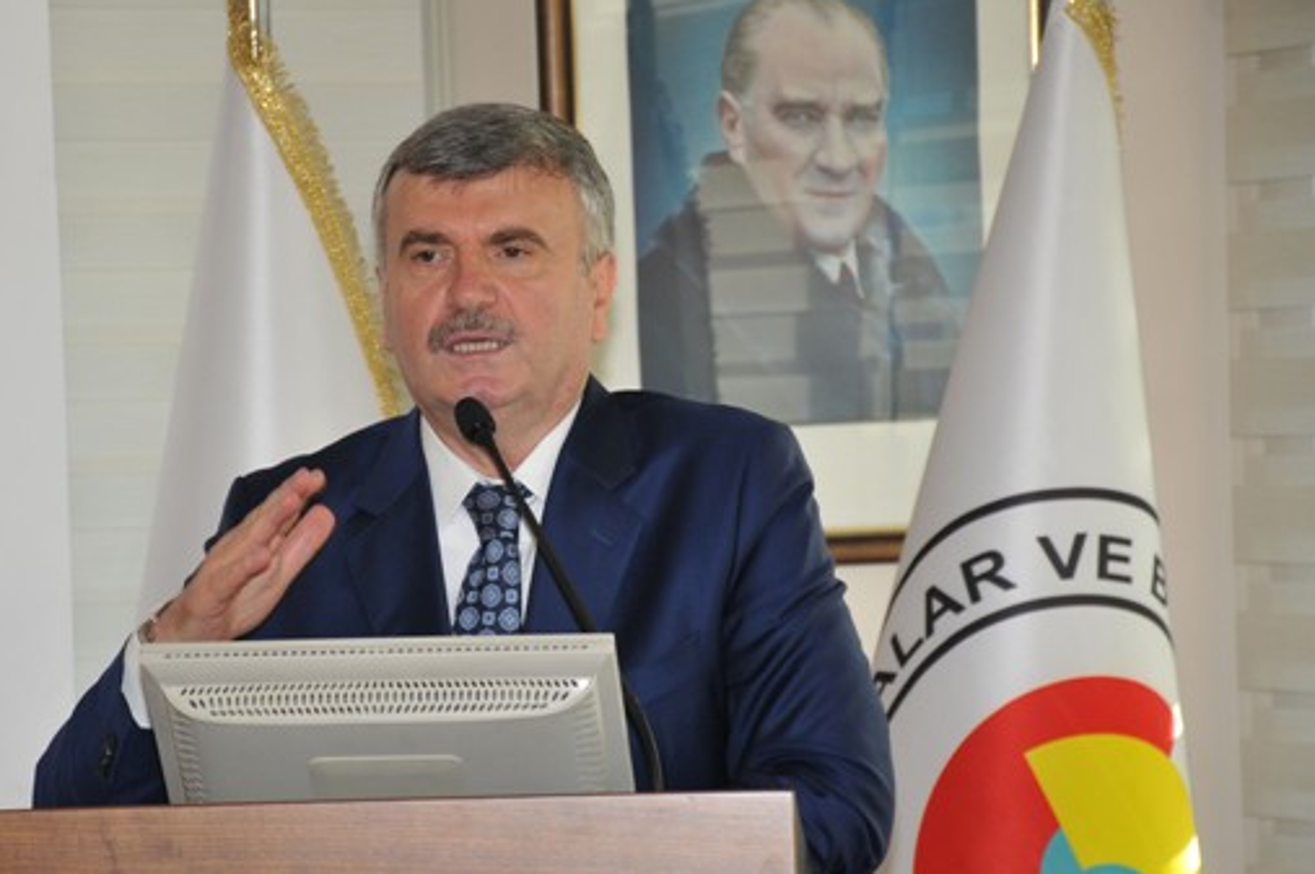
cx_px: 514
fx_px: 7248
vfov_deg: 6.9
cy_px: 497
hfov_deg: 10.4
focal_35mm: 199
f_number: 5.6
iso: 400
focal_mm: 105
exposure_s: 1/60
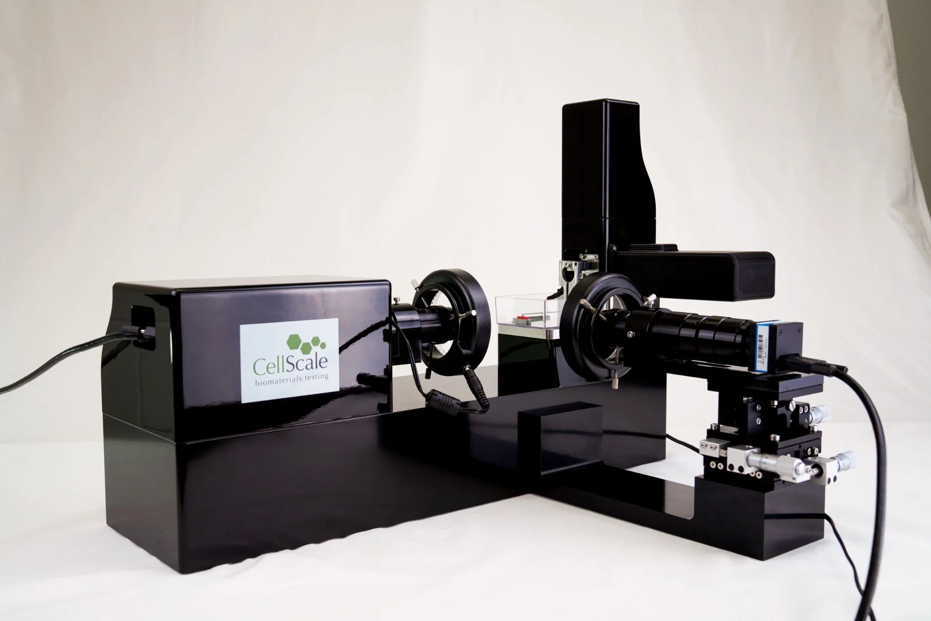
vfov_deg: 36.9
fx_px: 931
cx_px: 466
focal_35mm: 36
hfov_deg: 53.1
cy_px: 310
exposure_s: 1/125
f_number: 8
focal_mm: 36
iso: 500
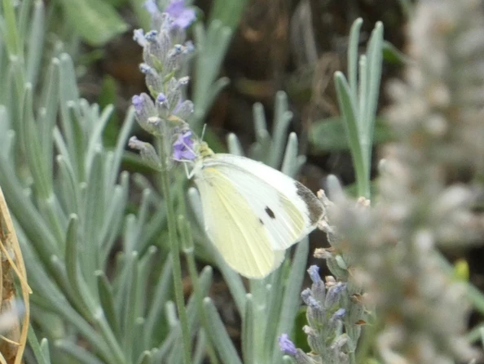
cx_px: 241
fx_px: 6630
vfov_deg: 3.1
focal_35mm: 474
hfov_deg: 4.2
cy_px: 194
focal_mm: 78.8
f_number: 5.6
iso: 500
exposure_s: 1/250
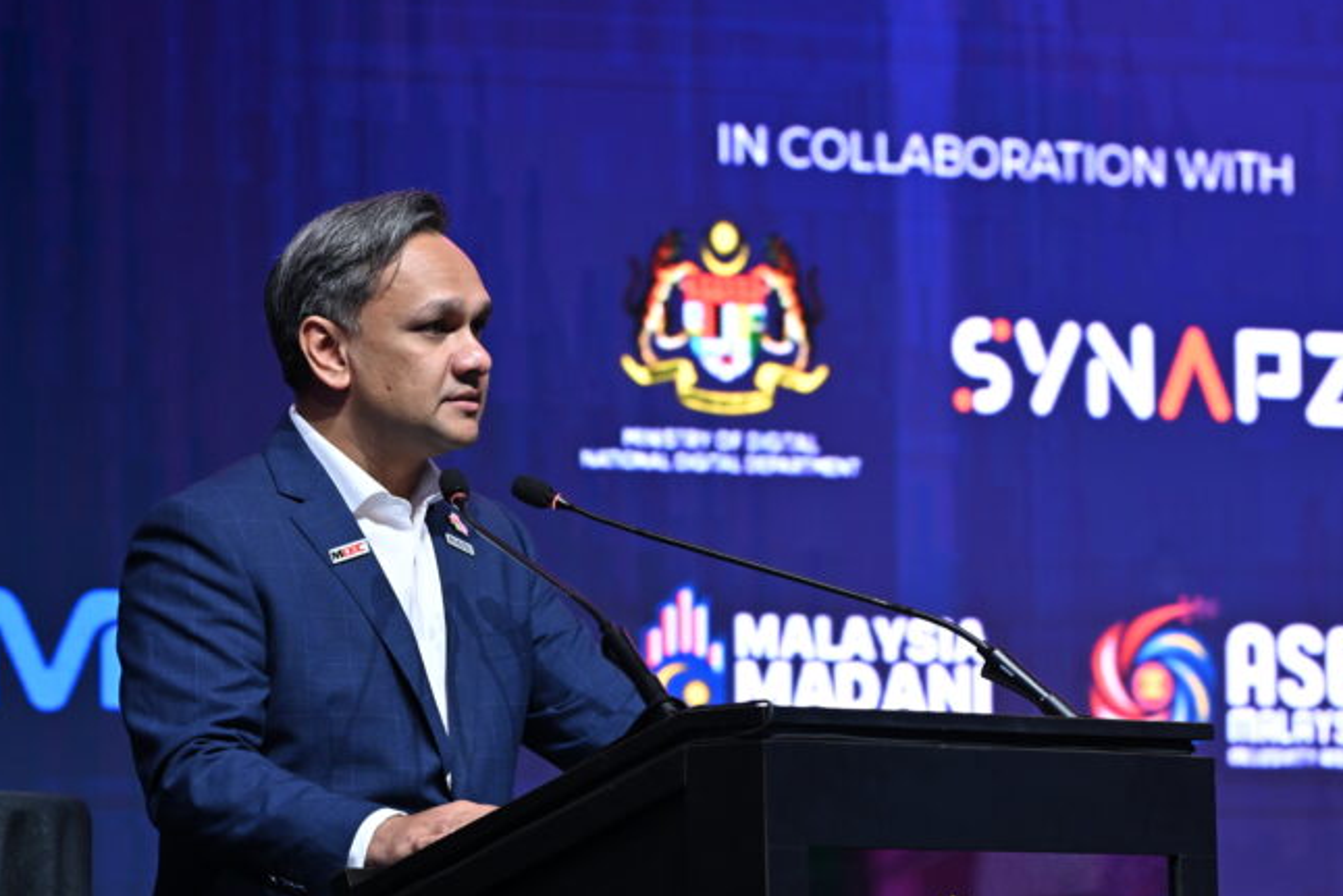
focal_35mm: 220
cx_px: 726
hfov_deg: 9.4
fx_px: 8209
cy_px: 503
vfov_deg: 6.2
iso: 2000
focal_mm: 185
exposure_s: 1/100
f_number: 5.6
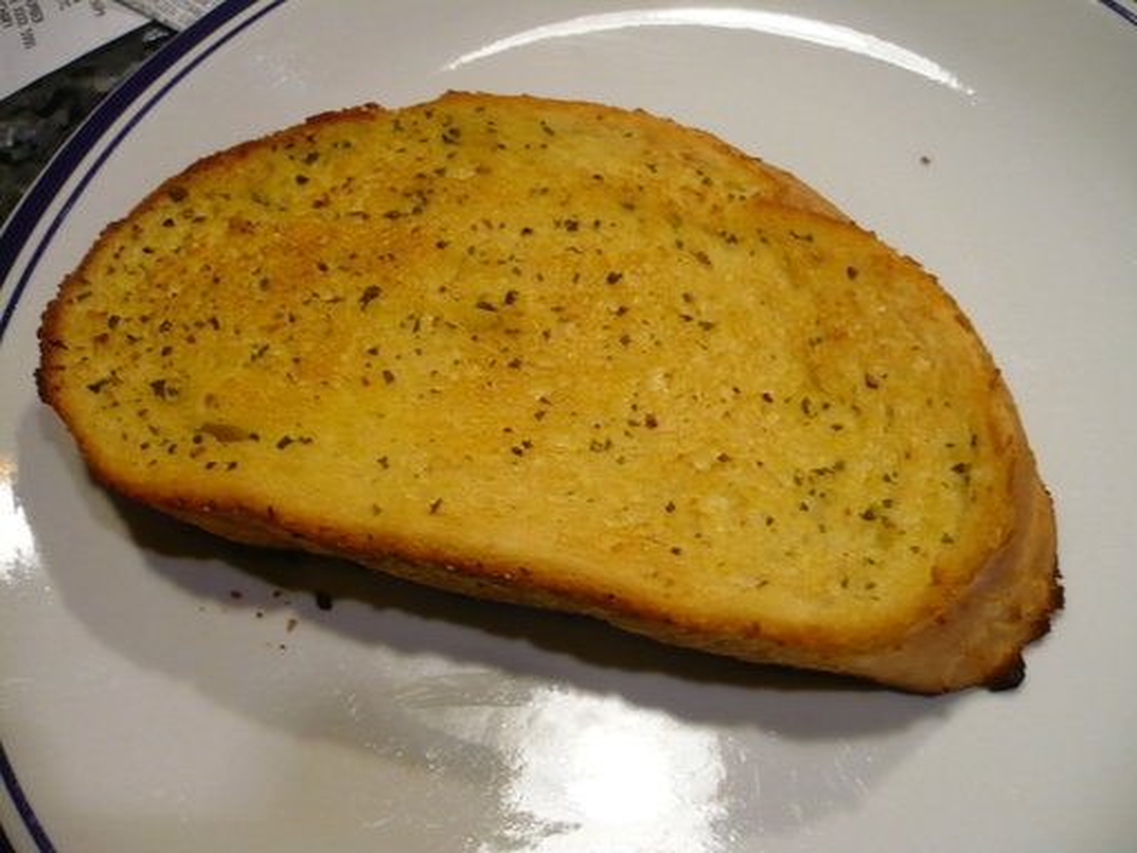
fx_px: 1150
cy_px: 426
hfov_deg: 52.6
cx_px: 568
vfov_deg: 40.7
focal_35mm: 35
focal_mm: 5.8
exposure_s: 1/25
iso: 200
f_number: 2.8
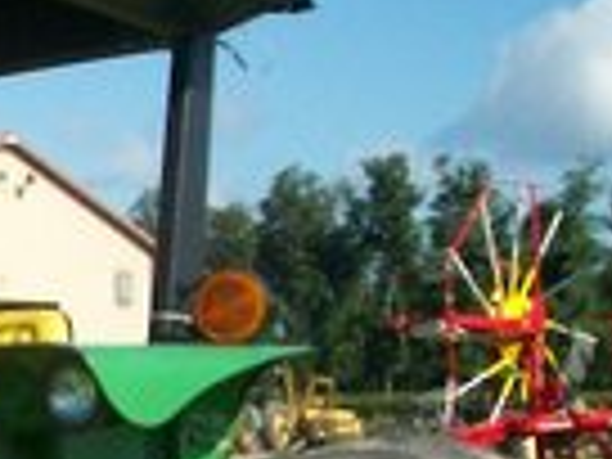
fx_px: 2546
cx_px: -576
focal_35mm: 144
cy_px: 688
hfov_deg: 12.3
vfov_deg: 10.0
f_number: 4.5
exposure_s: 1/542
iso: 100
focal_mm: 5.9
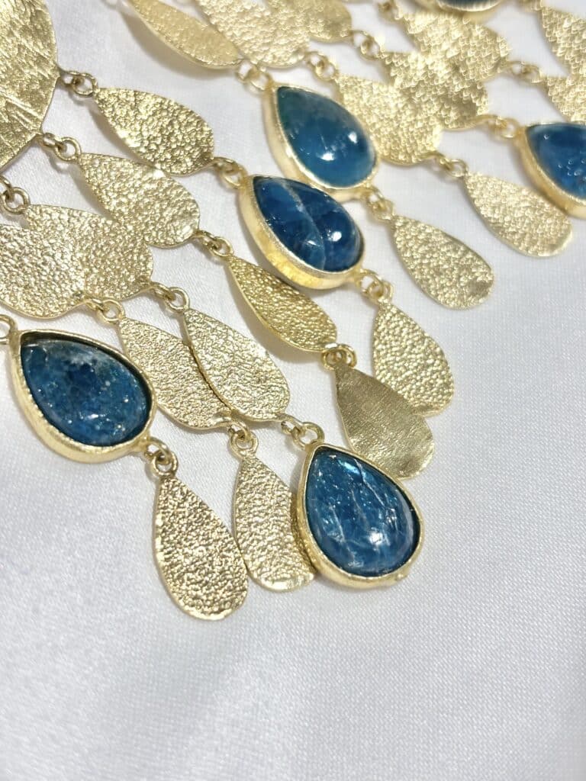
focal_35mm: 52
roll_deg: +13.0
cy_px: 390
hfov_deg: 28.0
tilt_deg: -43.7
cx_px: 293
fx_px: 1174
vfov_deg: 36.8
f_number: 1.6
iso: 32
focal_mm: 5.96
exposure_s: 1/258
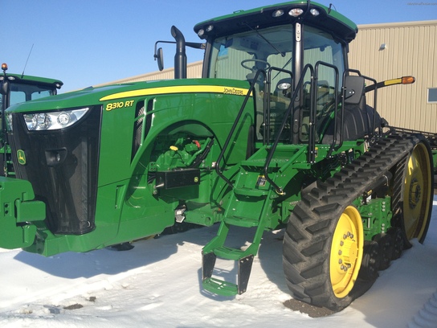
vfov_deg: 40.7
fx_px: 442
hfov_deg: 52.6
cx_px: 218
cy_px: 164
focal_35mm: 35
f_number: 2.4
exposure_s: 1/1842
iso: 64
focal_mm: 4.28
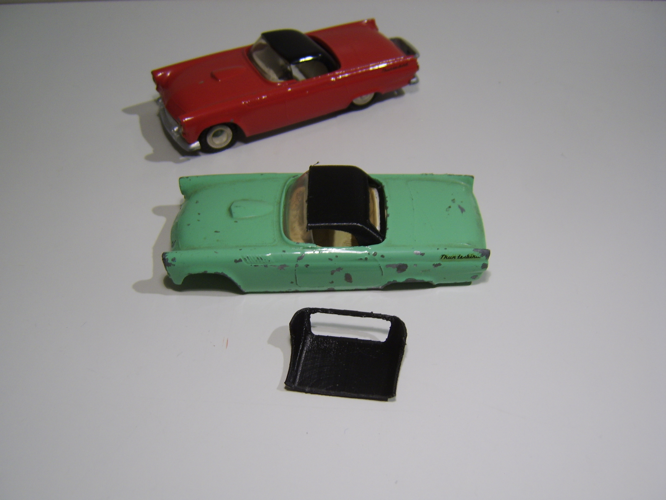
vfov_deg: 45.4
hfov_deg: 58.4
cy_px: 250
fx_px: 596
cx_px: 333
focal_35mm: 31
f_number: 2.7
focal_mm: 8.13
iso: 71
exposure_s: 1/60
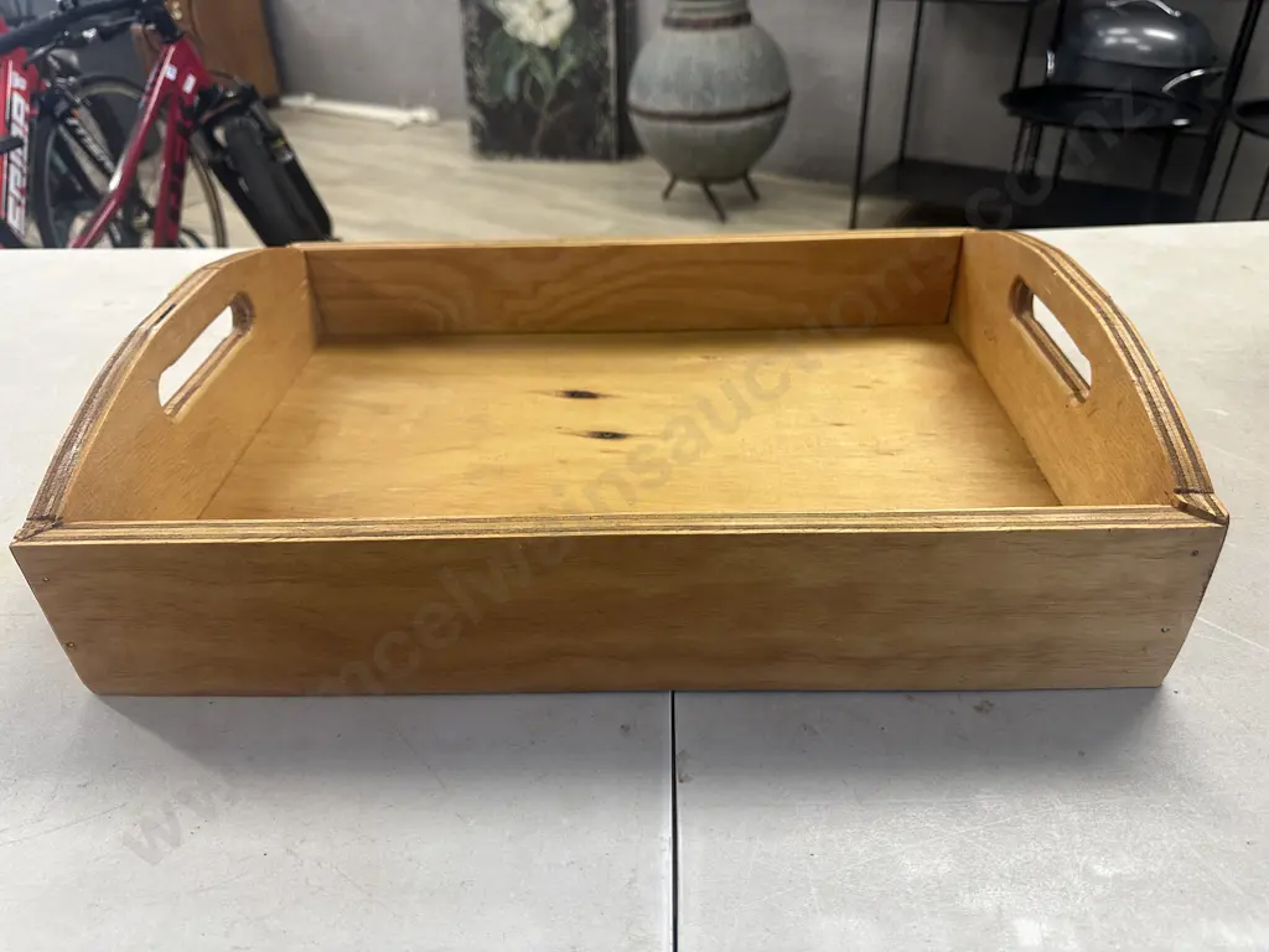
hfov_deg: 71.6
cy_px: 476
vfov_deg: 56.8
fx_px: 880
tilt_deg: -34.9
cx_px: 634
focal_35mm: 24
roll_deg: +2.4
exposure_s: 1/100
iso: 200
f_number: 1.78
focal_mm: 6.86
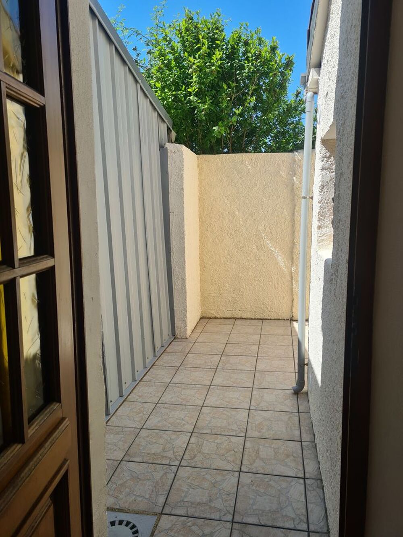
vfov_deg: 67.3
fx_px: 404
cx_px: 202
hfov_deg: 53.1
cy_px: 268
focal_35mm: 26
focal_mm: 5.4
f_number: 1.8
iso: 50
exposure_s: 1/1560
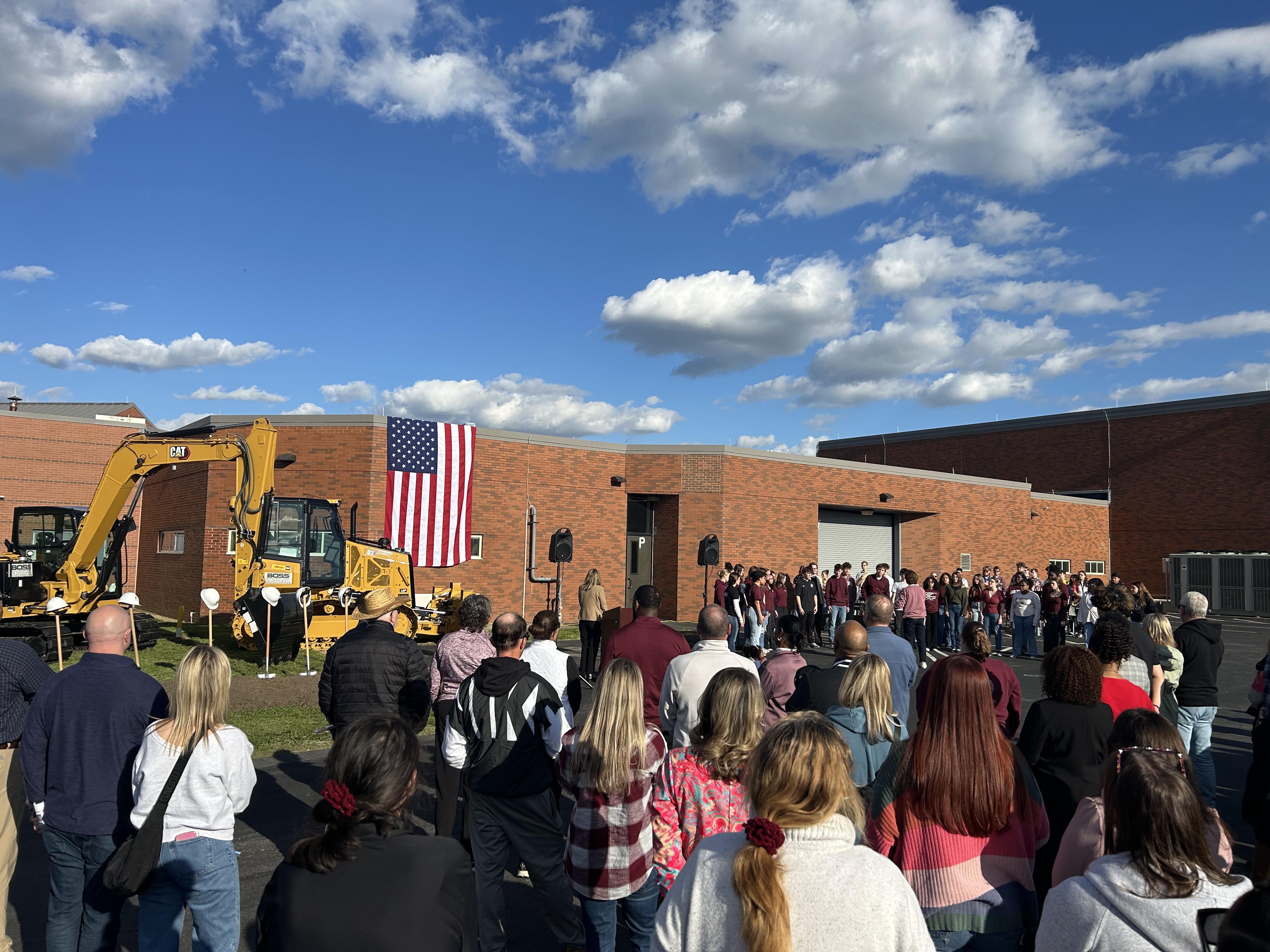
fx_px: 954
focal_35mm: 26
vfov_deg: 53.1
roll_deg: -1.5
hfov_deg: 67.3
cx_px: 635
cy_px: 476
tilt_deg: +4.0
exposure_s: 1/4831
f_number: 1.5
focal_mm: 5.7
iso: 50
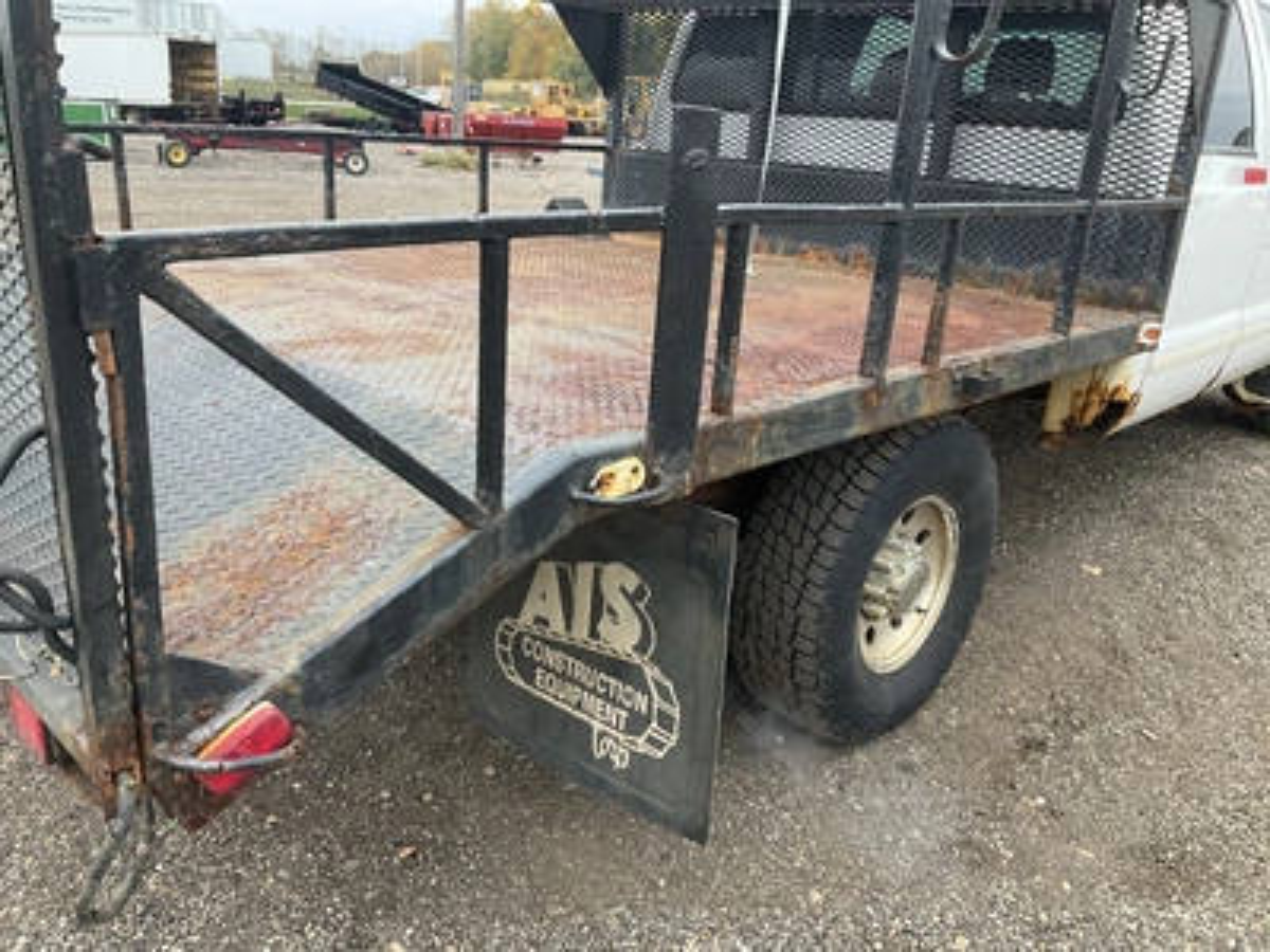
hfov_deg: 61.7
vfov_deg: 48.2
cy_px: 476
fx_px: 1064
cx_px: 635
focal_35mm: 29
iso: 25
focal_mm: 3
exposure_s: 1/122
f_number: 1.8
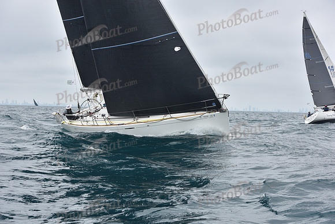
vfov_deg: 19.5
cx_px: 168
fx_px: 652
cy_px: 112
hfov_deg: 28.8
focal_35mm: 70
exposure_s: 1/800
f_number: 8
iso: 250
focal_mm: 70
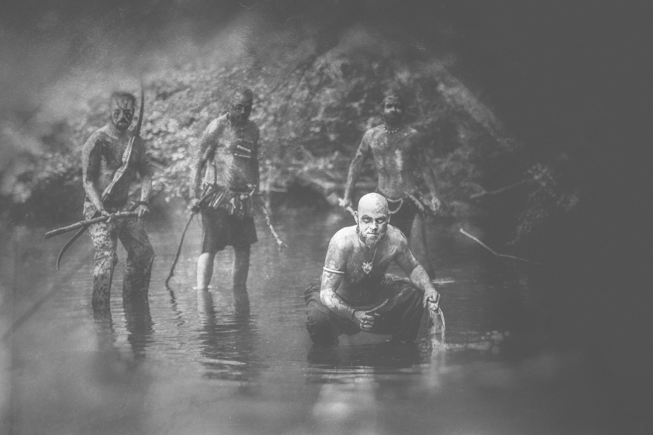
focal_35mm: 112
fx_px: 2032
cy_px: 218
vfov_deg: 12.2
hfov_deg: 18.3
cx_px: 326
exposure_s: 1/1000
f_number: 2.8
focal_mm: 112
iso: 200
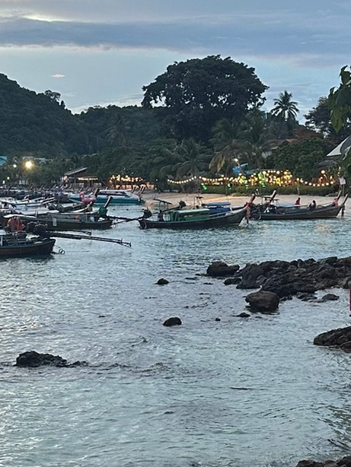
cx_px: 161
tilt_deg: -2.5
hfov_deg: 18.4
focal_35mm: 80
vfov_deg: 24.4
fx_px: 1081
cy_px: 235
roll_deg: -0.4
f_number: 1.78
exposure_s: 1/100
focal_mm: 6.86
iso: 200
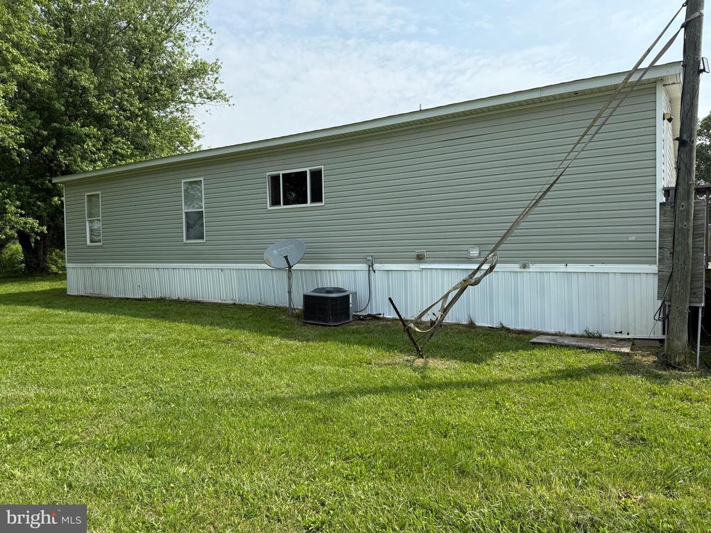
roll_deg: +0.4
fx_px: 493
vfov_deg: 56.8
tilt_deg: -1.2
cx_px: 356
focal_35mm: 24
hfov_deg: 71.6
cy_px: 266
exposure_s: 1/3759
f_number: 1.78
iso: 80
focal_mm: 6.76
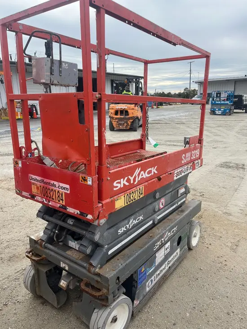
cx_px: 124
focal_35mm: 26
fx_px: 247
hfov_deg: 53.1
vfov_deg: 67.3
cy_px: 164
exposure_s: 1/1832
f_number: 1.6
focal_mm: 5.1
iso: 50
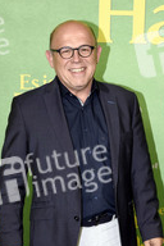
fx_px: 540
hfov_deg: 17.3
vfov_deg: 24.6
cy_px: 240
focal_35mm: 79
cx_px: 83
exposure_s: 1/125
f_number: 6.3
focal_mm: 38
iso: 500
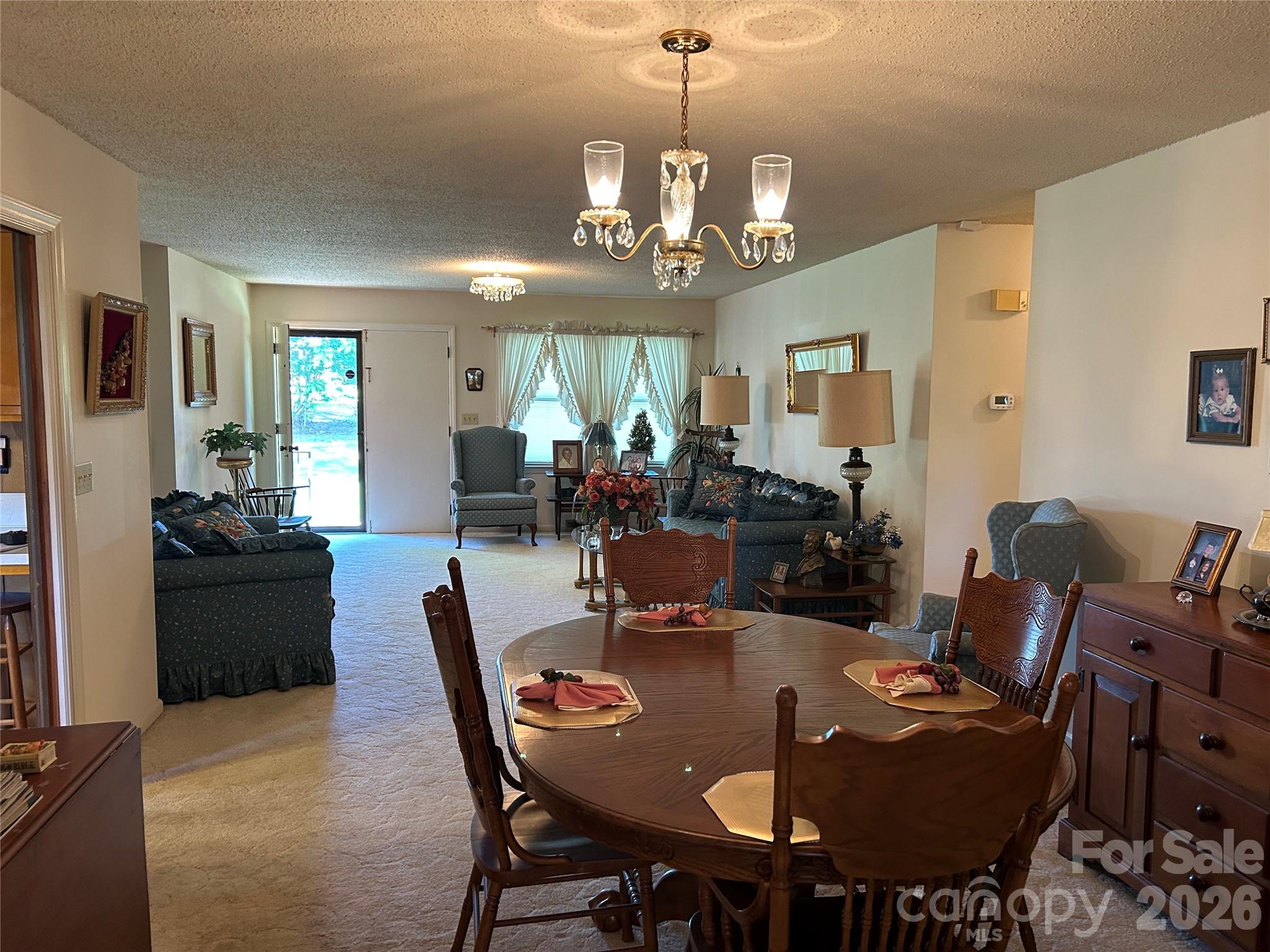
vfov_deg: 53.1
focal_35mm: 26
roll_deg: -0.3
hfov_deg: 67.3
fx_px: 954
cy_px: 476
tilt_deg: -6.1
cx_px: 635
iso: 200
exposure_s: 1/60
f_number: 1.5
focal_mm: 5.7
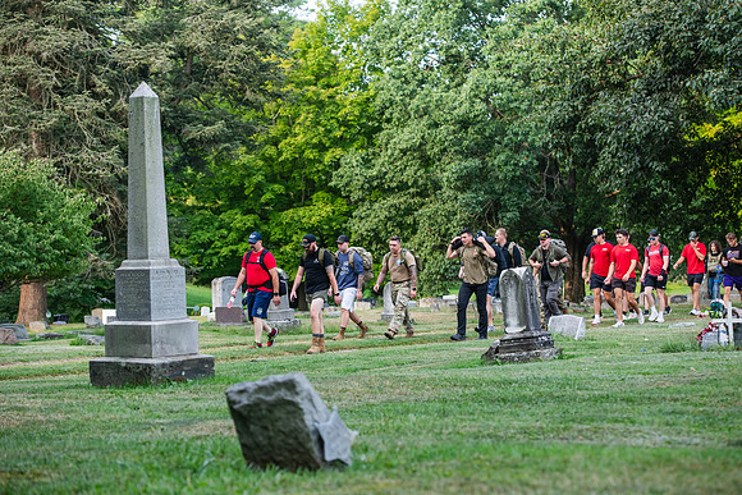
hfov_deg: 24.8
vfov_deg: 16.7
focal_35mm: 82
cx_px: 371
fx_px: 1690
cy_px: 248
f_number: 4
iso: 320
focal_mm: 82
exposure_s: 1/400
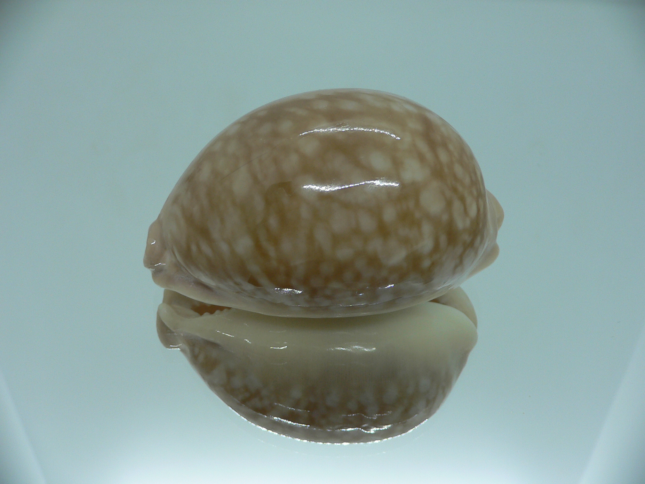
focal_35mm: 35
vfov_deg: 40.7
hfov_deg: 52.6
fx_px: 652
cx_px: 322
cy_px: 242
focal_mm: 4.6
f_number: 2.8
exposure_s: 1/60
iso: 80
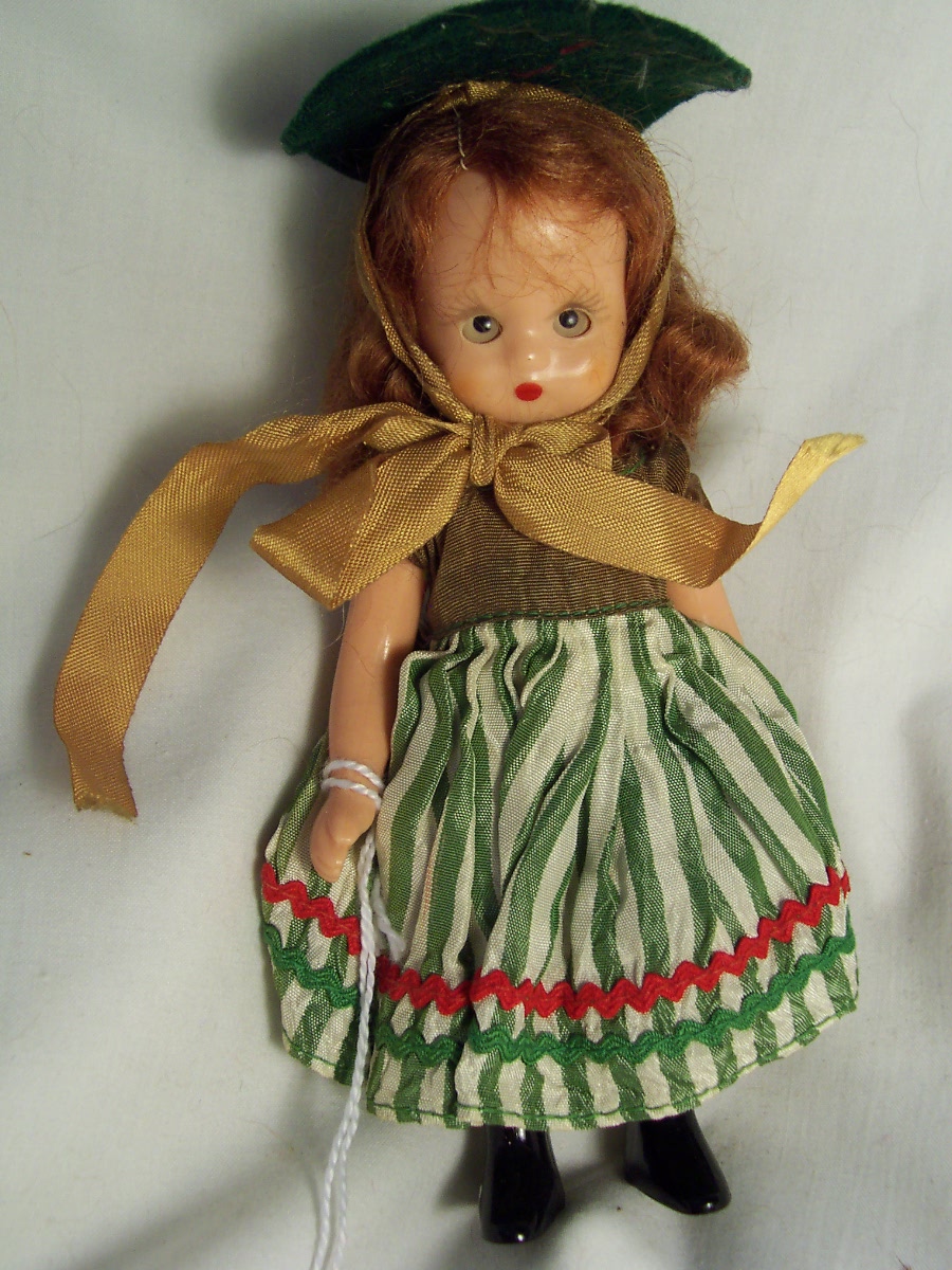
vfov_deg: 50.1
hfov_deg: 38.7
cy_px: 635
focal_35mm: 37
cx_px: 476
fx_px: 1357
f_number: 2.8
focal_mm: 5.6
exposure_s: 1/125
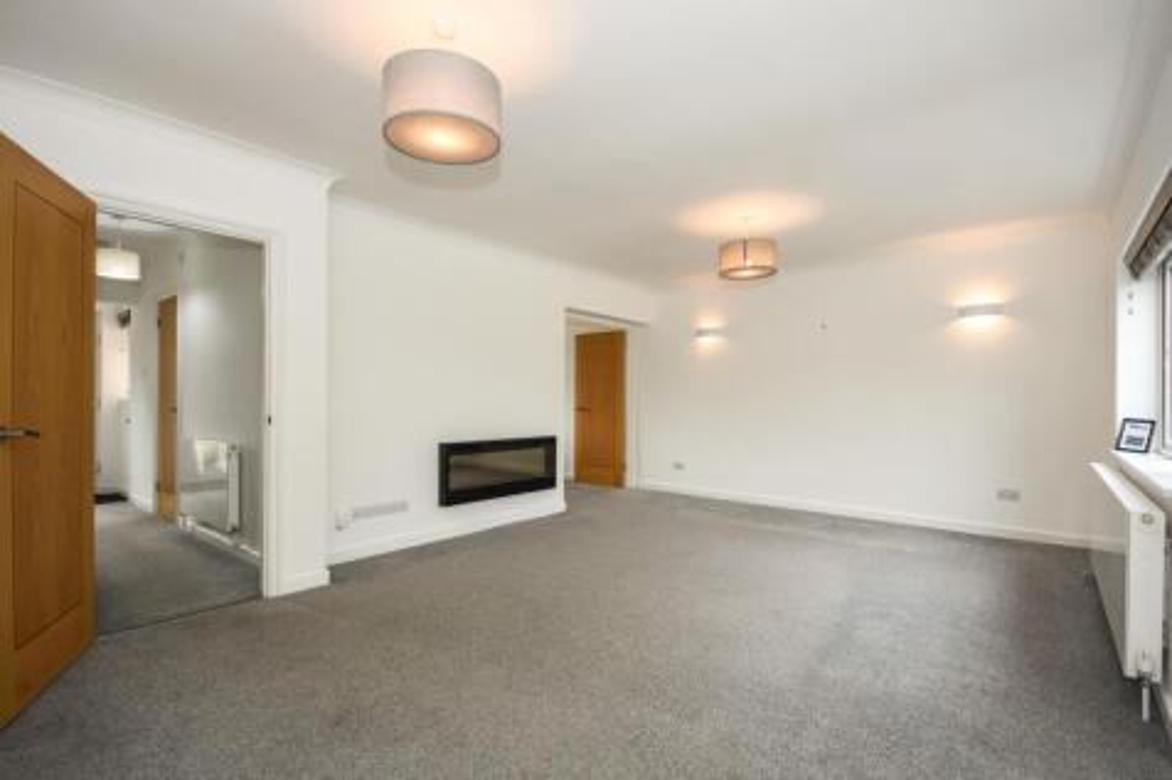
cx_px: 586
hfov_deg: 100.4
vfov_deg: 77.3
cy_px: 390
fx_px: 488
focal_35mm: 15
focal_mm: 10
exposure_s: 1/40
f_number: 4
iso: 200
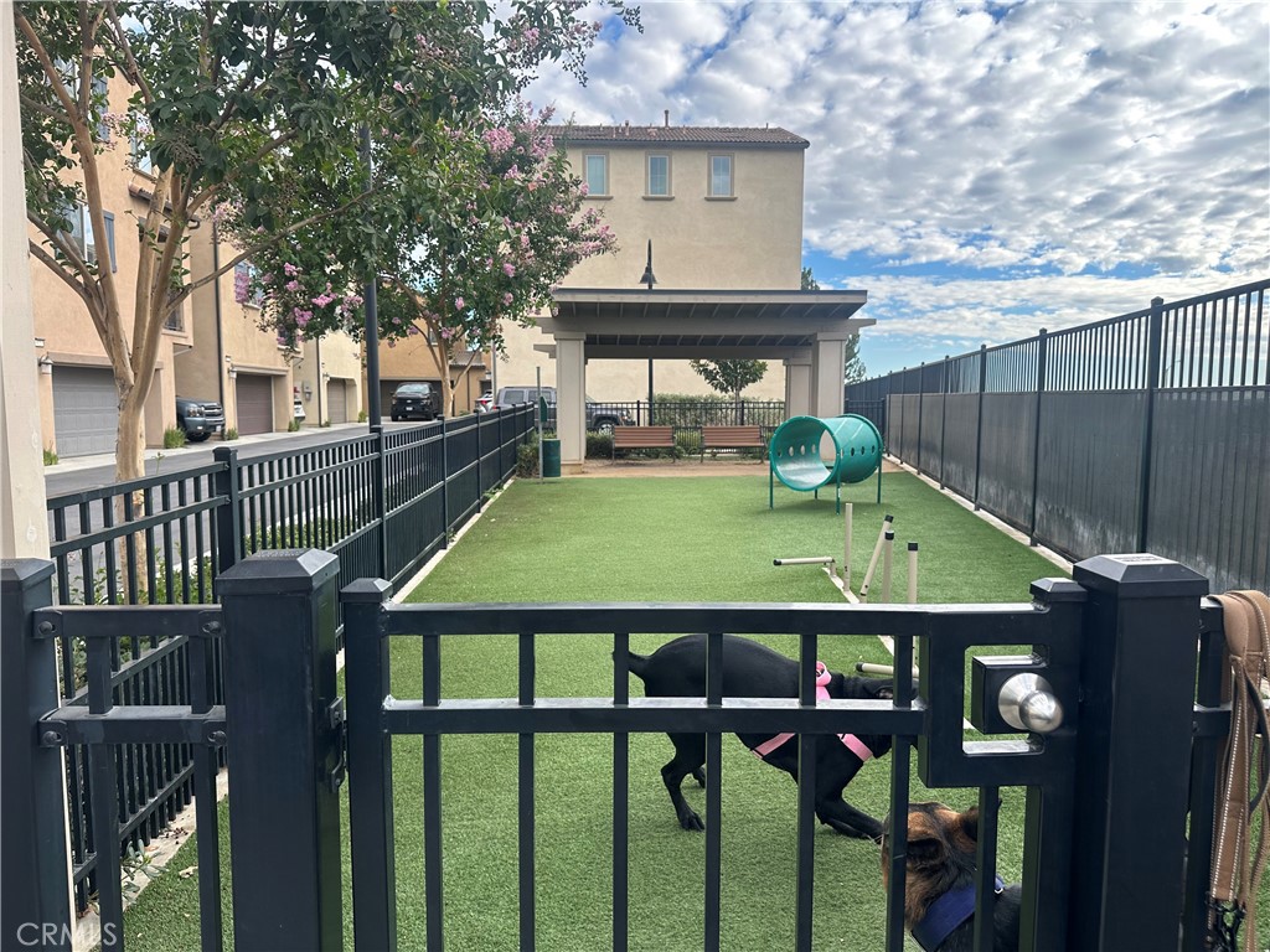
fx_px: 881
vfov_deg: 56.8
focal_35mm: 24
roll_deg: +0.0
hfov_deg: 71.6
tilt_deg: -4.8
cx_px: 635
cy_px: 476
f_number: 1.78
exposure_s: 1/857
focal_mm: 6.86
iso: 80
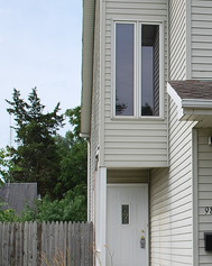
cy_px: 139
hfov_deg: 14.8
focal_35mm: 99
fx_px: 778
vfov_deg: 19.4
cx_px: 276
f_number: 8
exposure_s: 1/250
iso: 100
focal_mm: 26
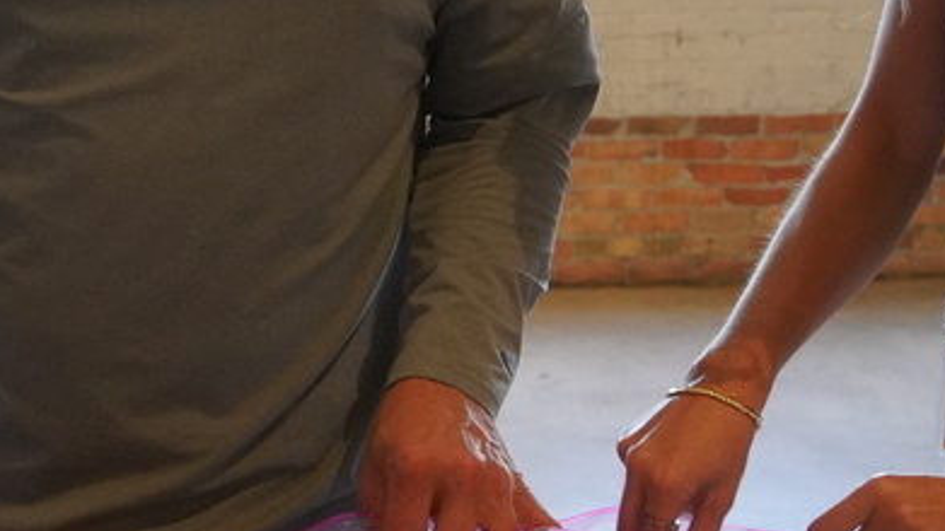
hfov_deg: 24.1
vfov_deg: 14.0
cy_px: 240
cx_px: 147
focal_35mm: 86
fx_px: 2164
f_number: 4
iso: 3200
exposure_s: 1/160
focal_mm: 21
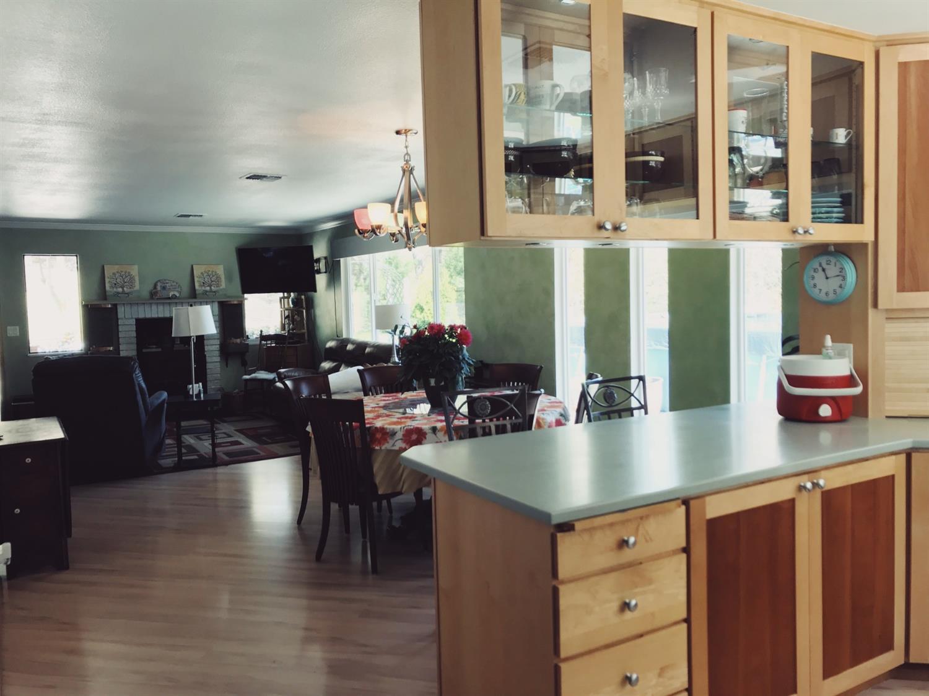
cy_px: 348
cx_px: 464
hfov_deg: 63.5
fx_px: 751
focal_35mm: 28
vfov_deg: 49.7
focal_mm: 3.99
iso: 25
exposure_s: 1/40
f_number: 1.8
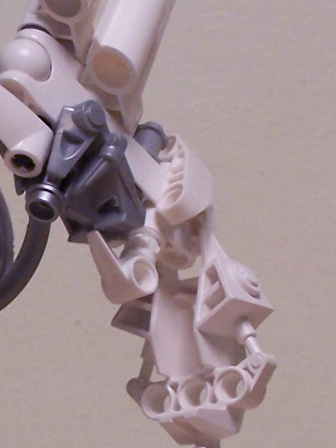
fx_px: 3274
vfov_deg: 7.8
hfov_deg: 5.8
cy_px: 484
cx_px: -107
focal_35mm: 253
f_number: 3.2
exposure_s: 1/20
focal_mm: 12.4
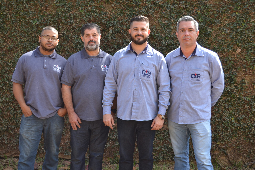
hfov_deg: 41.1
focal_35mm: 48
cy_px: 85
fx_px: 340
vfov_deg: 28.1
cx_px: 128
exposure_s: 1/125
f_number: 5.6
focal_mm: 32
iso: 220
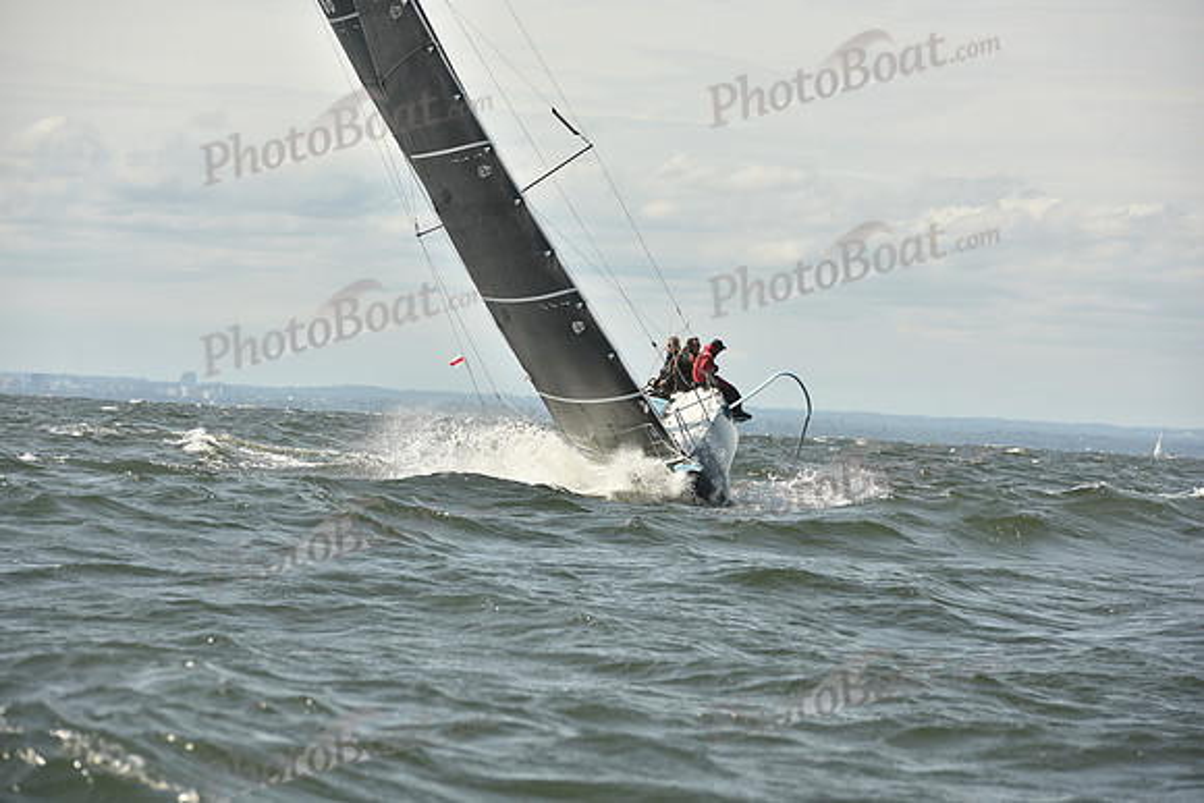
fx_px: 6690
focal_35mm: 200
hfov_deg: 10.3
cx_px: 602
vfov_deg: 6.9
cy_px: 402
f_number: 9
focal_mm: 200
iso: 250
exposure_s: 1/800
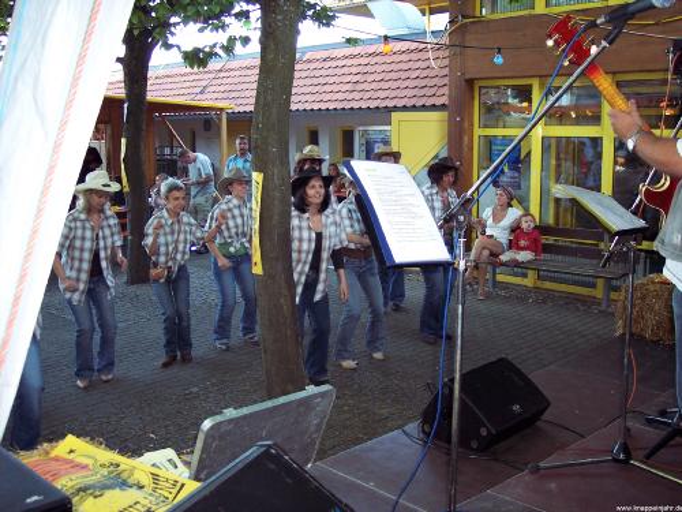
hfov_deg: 47.9
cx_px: 341
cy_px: 256
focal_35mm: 39
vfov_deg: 36.8
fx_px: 768
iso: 140
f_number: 2.8
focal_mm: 8
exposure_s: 1/60
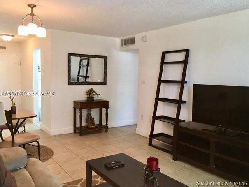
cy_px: 94
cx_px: 124
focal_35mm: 29
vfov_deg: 48.2
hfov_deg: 61.7
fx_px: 209
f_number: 2.2
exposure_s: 1/30
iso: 160
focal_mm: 4.15
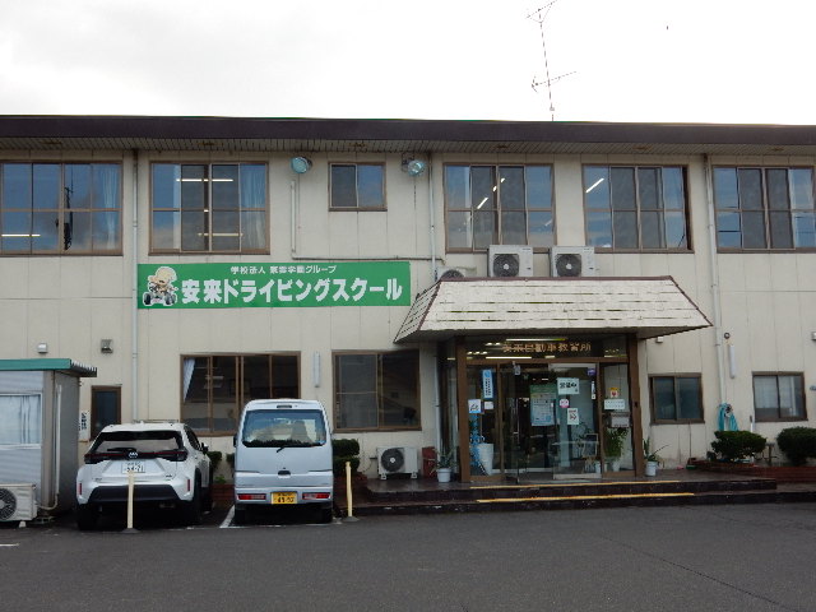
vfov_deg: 33.6
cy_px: 306
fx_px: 1014
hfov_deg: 43.9
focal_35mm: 43
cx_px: 408
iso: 125
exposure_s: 1/400
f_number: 4.2
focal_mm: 7.6
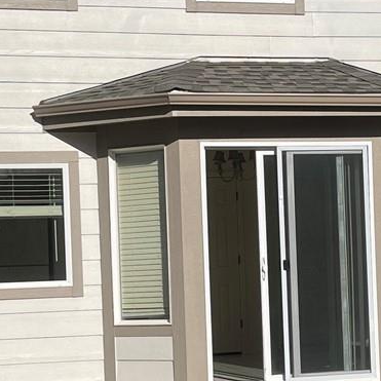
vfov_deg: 17.5
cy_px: 258
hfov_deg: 17.5
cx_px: 278
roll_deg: +1.8
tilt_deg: +0.4
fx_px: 1233
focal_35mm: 99
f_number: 1.6
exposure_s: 1/11905
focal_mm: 5.1
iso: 50
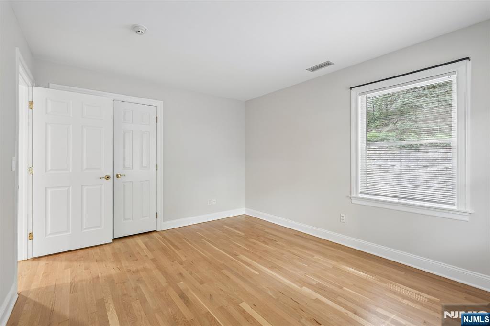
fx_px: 218
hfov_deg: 96.8
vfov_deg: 73.7
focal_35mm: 16
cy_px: 163
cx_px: 245
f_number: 8
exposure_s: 1/4
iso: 400
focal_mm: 16
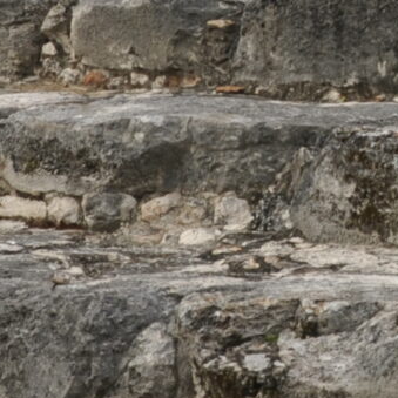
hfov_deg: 10.0
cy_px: -82
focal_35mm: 173
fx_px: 2250
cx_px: 470
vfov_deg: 10.0
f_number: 5.6
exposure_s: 1/180
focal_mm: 18
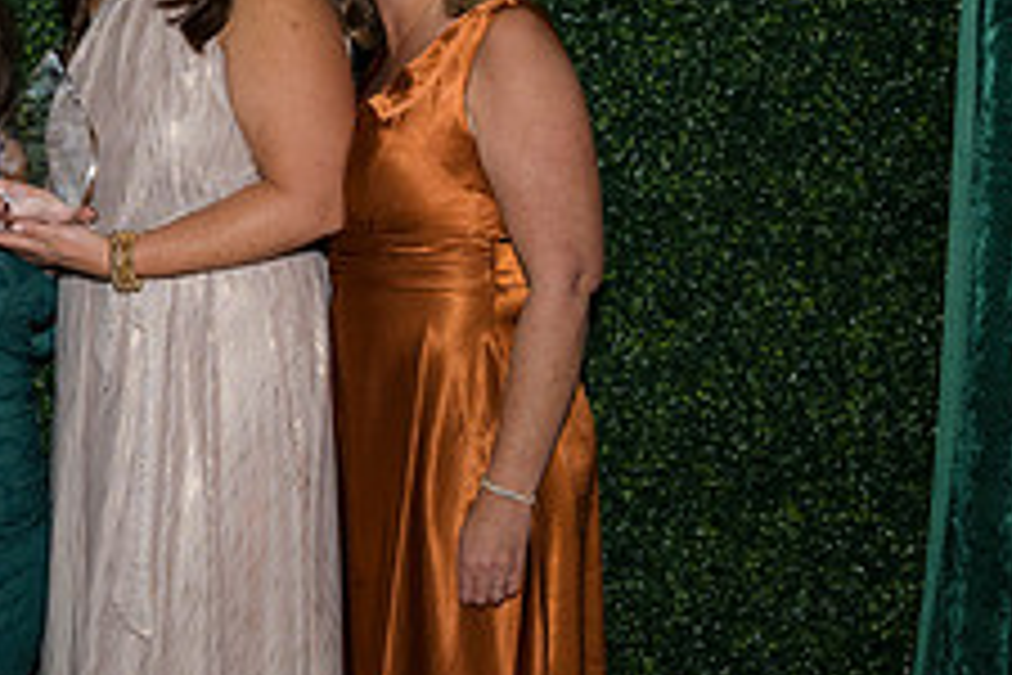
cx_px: 72
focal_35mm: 80
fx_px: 2249
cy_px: 317
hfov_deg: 24.5
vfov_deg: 17.1
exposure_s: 1/160
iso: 500
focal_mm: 31
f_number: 5
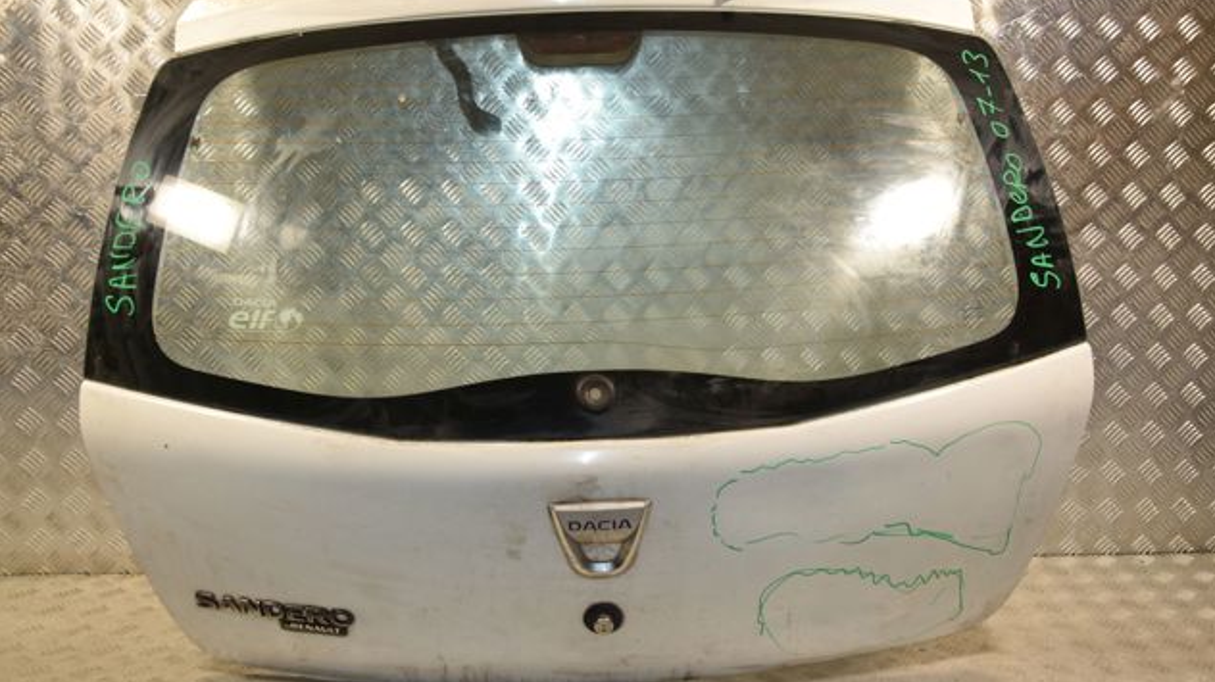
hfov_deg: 56.6
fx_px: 1127
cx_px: 613
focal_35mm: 35
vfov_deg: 33.7
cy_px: 307
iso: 800
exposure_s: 1/200
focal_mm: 22
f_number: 9
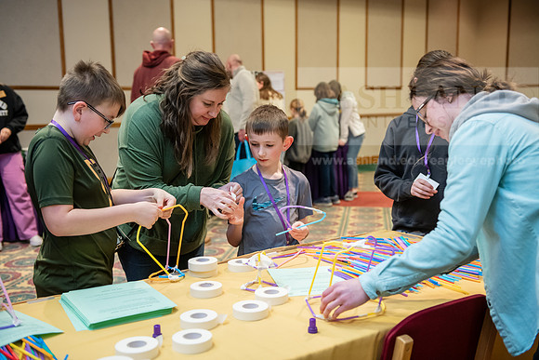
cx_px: 270
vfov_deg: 30.5
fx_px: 659
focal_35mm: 44
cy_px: 180
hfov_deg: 44.5
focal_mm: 44
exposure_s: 1/200
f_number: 3.2
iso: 2000
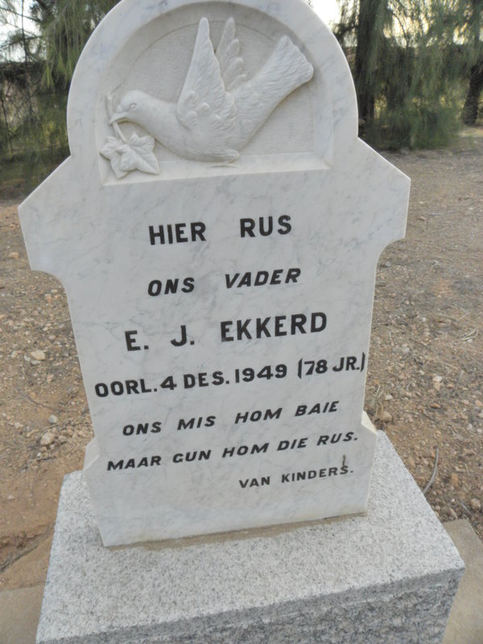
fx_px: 484
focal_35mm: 26
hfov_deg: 53.1
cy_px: 322
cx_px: 242
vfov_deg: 67.3
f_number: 6.3
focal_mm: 4.6
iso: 200
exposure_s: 1/60
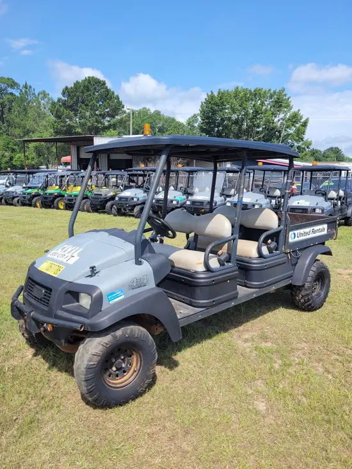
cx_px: 176
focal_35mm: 26
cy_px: 234
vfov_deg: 67.3
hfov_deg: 53.1
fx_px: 352
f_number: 1.8
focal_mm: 5.4
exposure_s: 1/1732
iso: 40
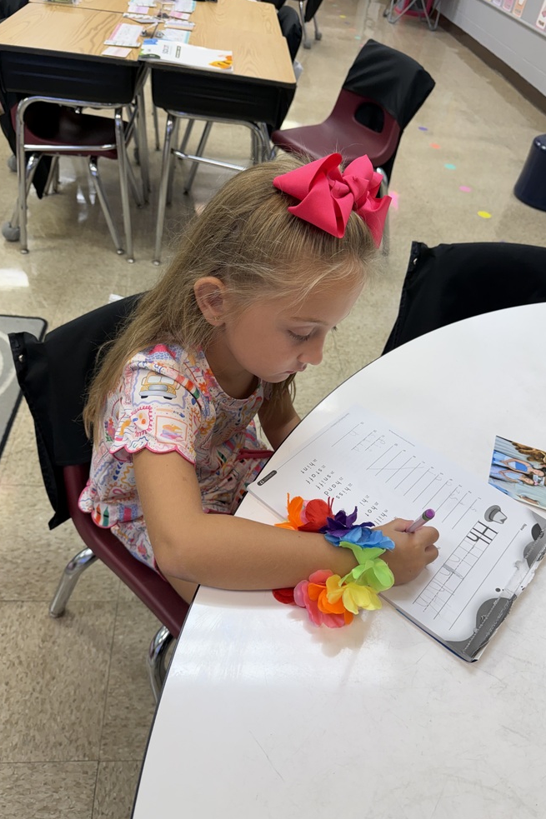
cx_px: 269
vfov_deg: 69.4
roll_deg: -8.6
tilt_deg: -44.2
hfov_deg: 49.5
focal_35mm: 26
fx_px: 592
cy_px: 422
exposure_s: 1/120
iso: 100
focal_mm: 6.76
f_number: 1.78
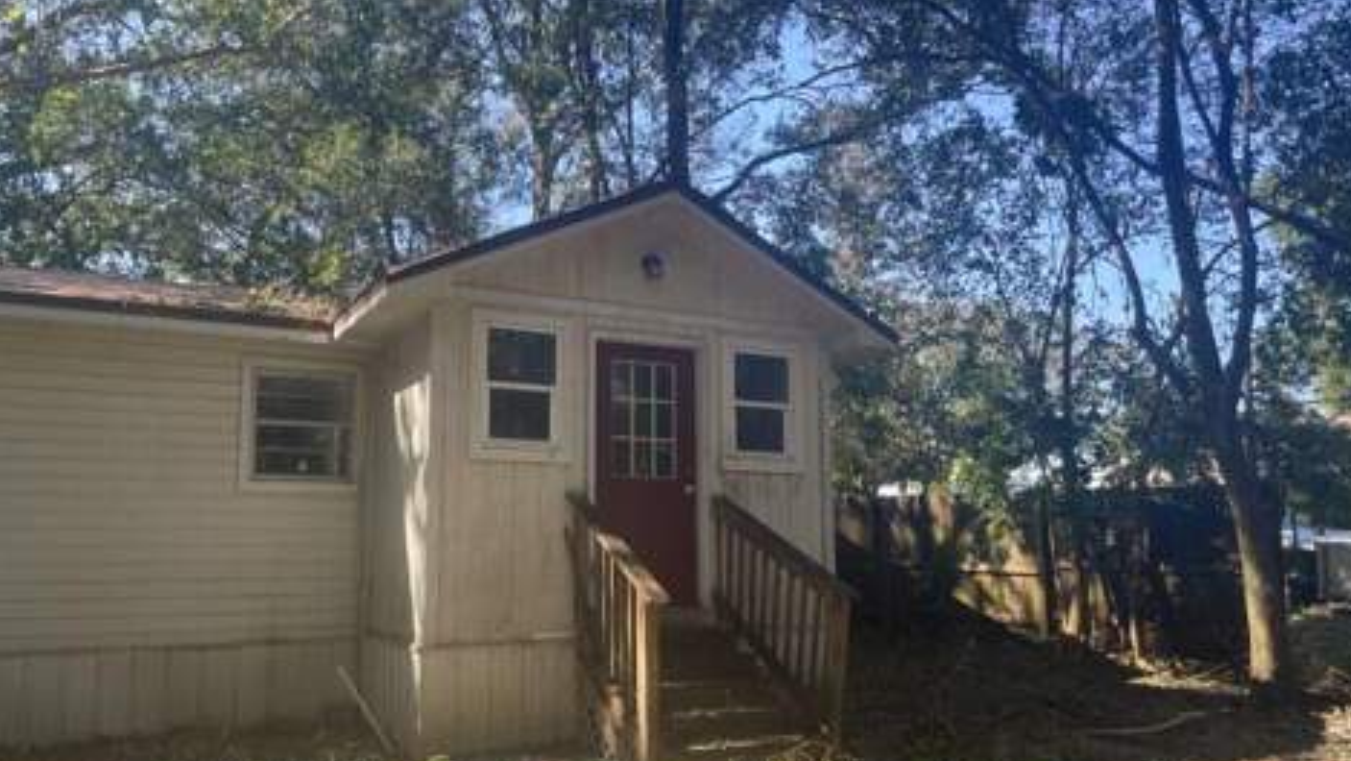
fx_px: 1039
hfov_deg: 66.1
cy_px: 447
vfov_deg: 40.1
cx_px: 680
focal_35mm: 29
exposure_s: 1/390
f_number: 1.6
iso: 32
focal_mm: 4.2
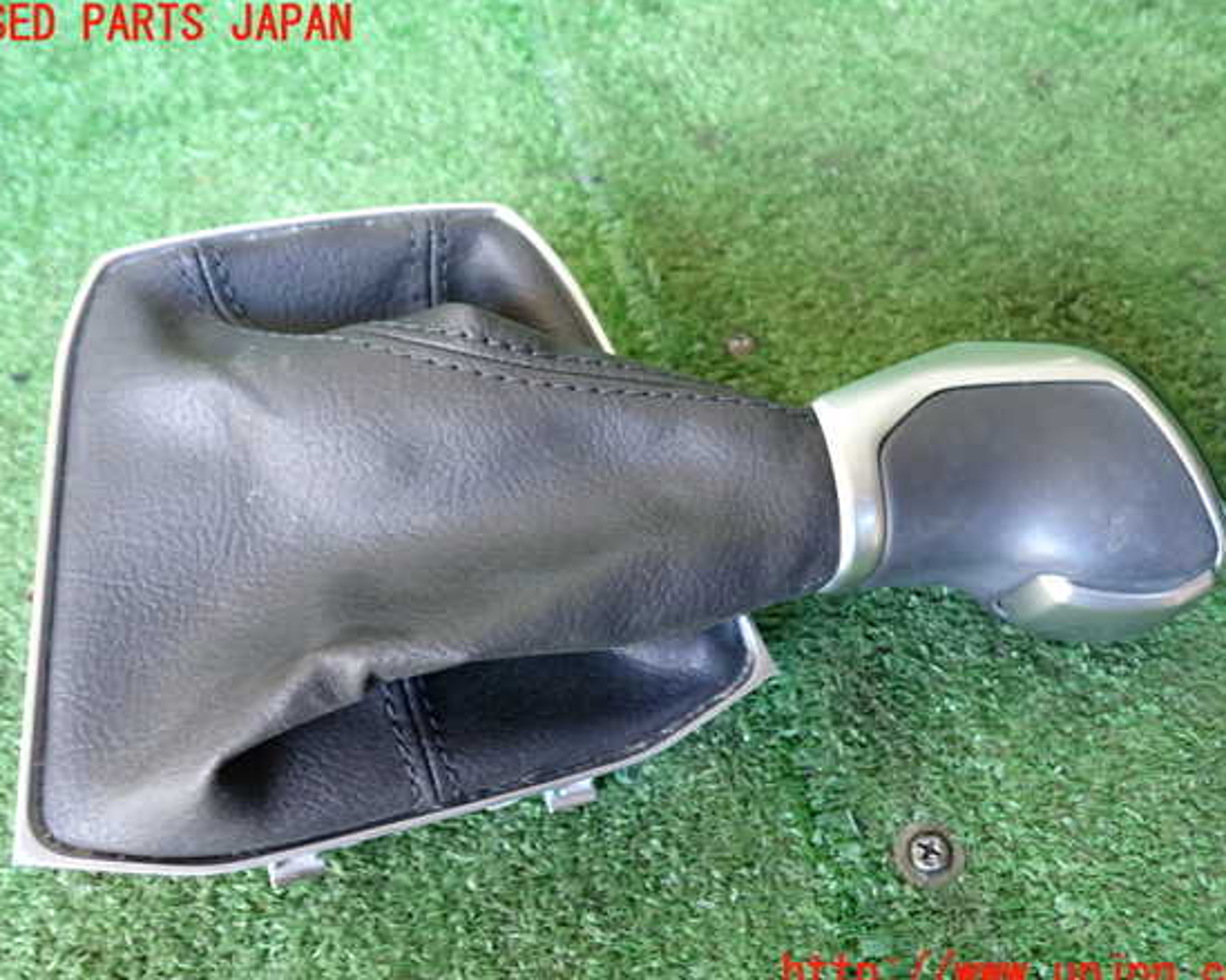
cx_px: 616
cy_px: 500
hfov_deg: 55.7
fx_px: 1161
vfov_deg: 45.8
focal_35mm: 32
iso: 500
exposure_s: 1/30
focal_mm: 5.4
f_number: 2.3
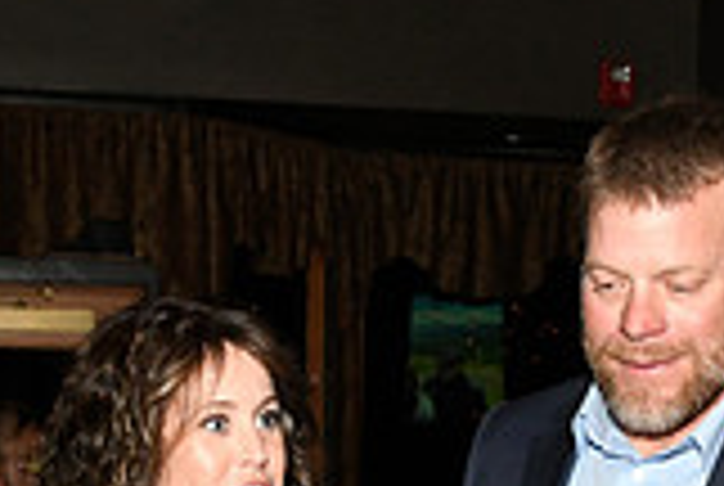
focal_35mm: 115
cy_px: 839
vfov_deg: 11.2
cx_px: 387
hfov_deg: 17.8
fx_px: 2317
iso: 6400
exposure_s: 1/60
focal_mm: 32
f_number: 11
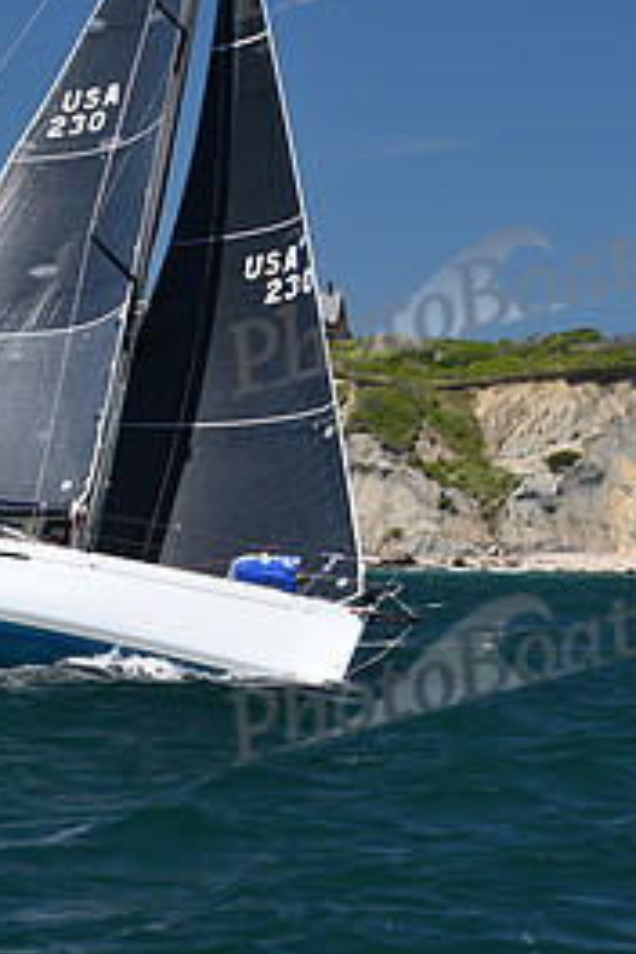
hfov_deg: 8.9
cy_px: 166
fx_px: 4081
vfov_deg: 13.3
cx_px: 42
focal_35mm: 154
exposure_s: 1/800
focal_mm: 70
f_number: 5
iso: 250
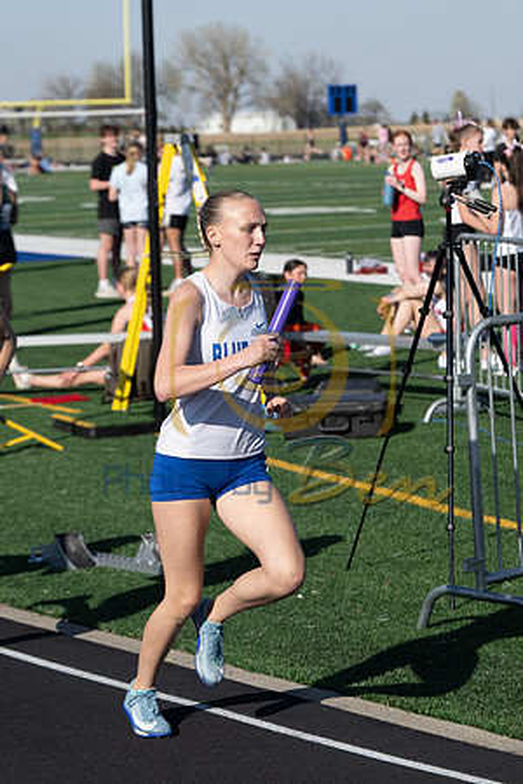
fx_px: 2571
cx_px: 262
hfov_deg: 11.6
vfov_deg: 17.3
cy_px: 392
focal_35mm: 118
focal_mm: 79
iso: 100
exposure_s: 1/1000
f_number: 4.5
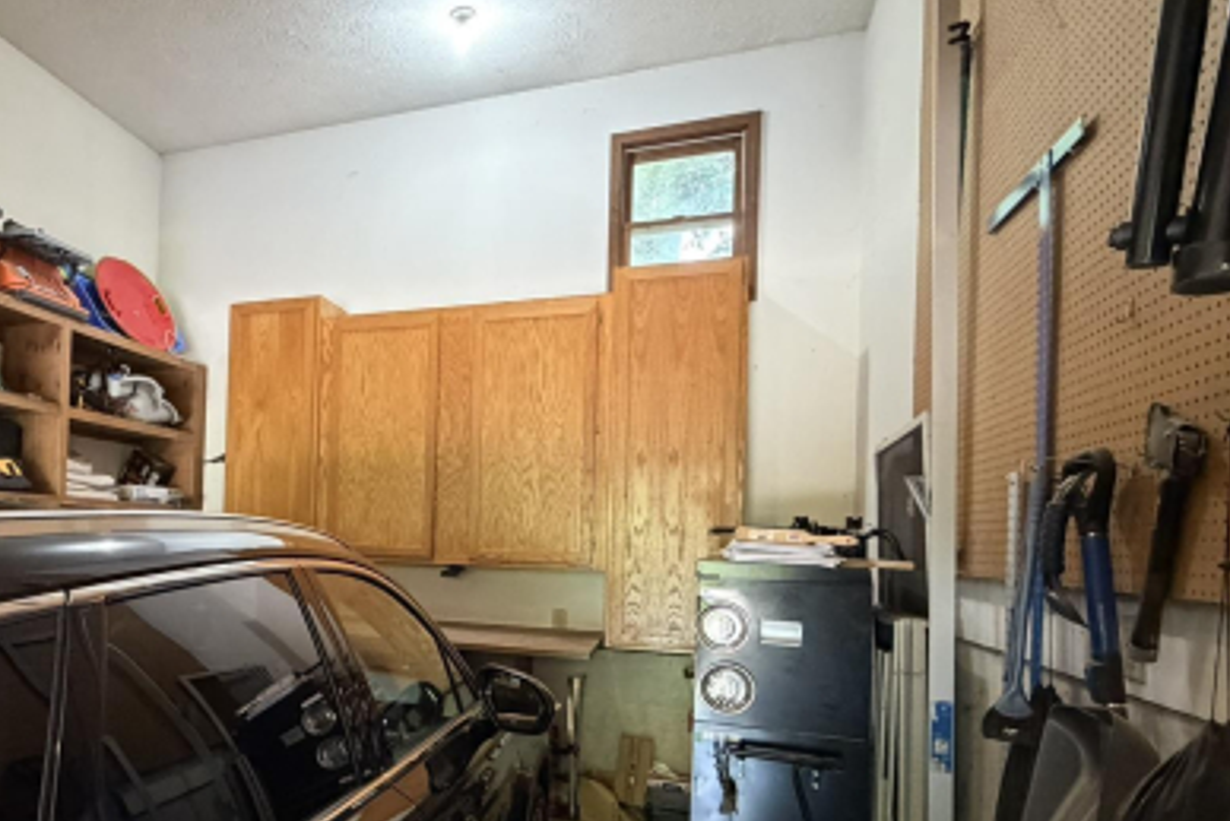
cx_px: 322
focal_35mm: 25
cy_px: 523
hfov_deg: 67.4
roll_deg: -1.5
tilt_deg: -0.7
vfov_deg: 50.7
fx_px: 854
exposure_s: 1/60
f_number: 2.2
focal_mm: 2.22
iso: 1000
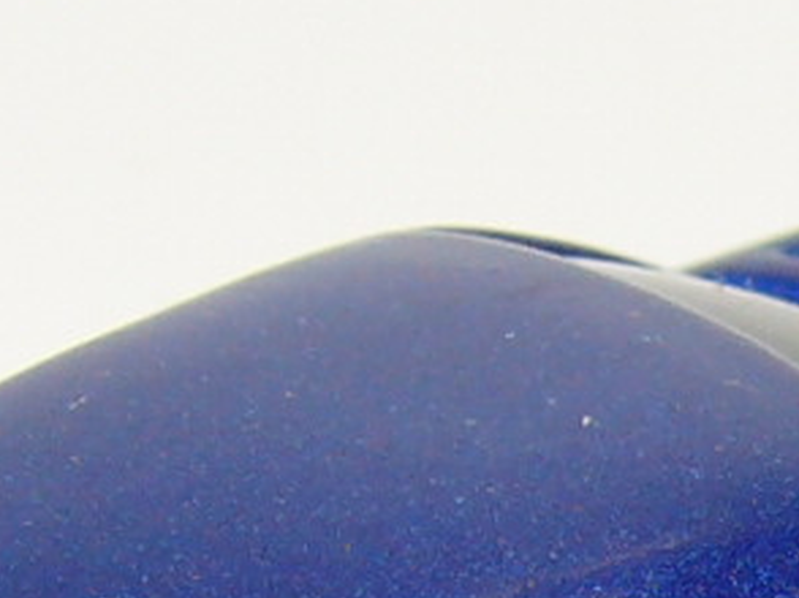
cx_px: 497
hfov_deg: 3.5
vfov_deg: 2.6
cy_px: 848
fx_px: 13192
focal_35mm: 572
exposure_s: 1/30
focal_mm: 13.7
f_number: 4
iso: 100
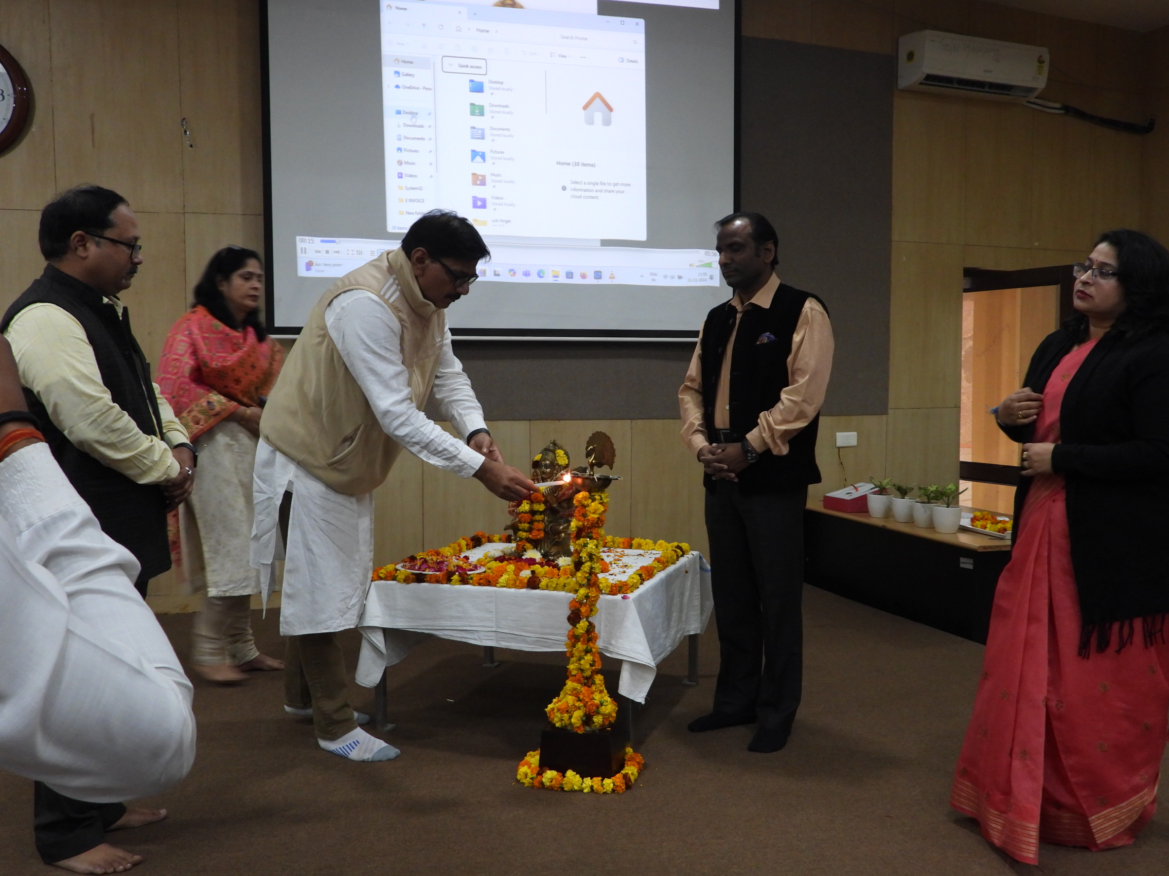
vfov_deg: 44.2
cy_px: 438
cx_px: 584
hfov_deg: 56.8
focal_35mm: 32
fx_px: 1081
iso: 320
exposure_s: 1/30
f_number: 3.2
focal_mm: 5.8
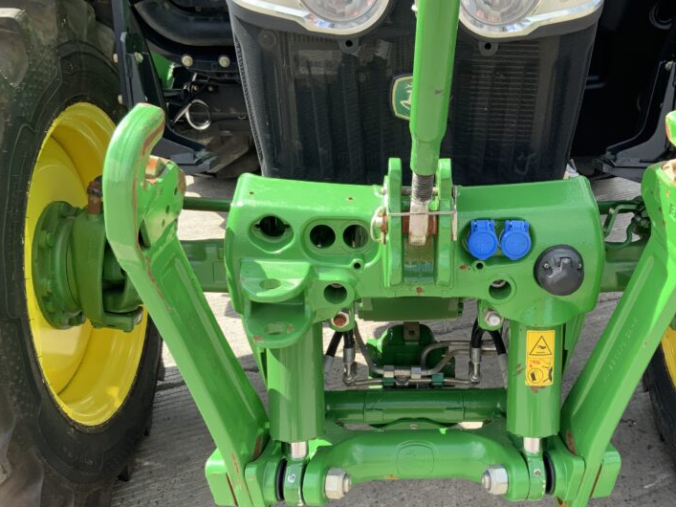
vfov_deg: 34.2
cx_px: 455
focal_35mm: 42
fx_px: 820
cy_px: 303
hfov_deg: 44.1
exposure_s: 1/299
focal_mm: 3
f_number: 1.8
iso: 16
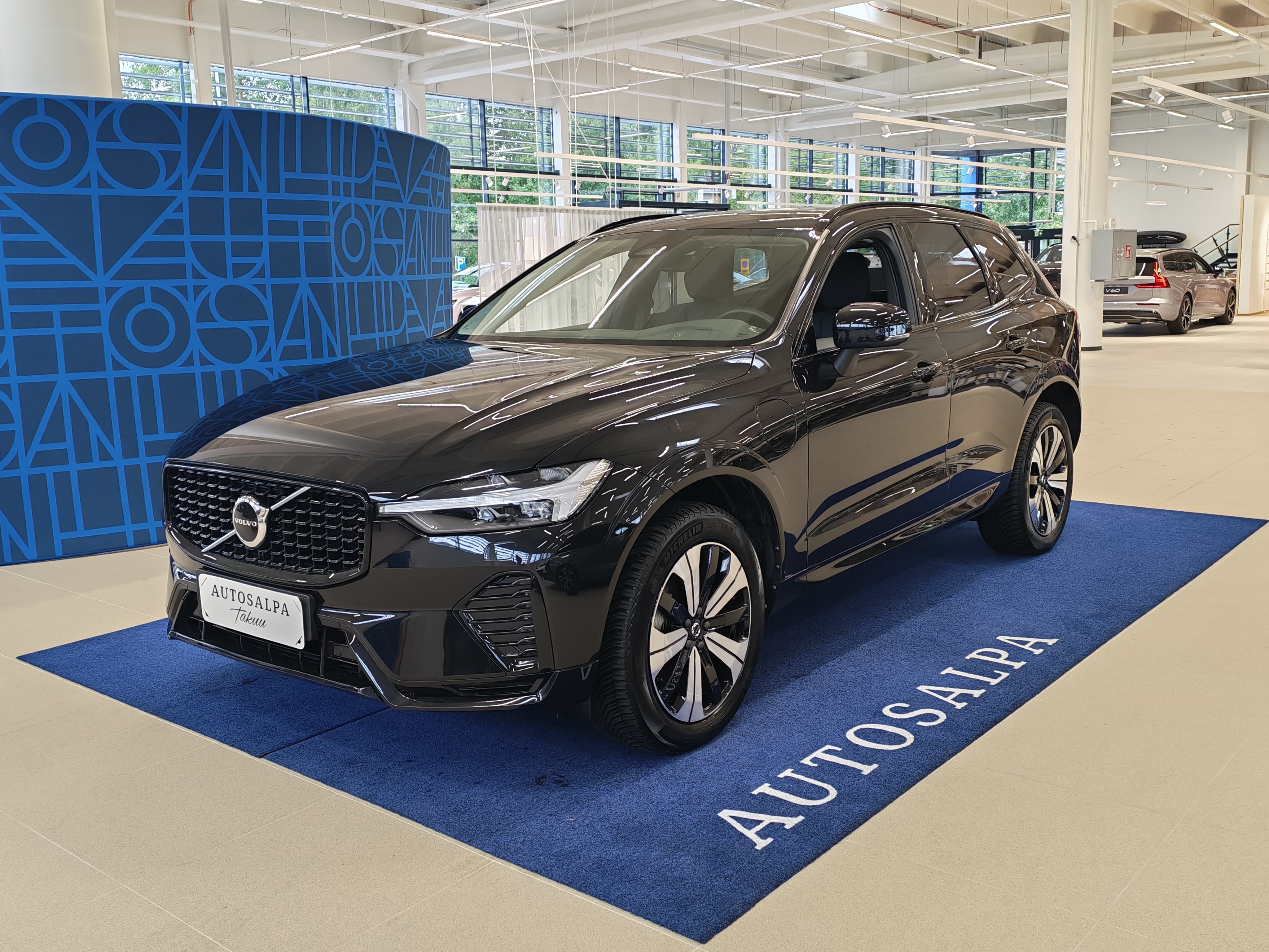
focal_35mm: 34
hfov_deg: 54.0
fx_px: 1246
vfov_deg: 41.8
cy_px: 476
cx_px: 634
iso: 300
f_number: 1.9
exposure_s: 1/100
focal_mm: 6.12
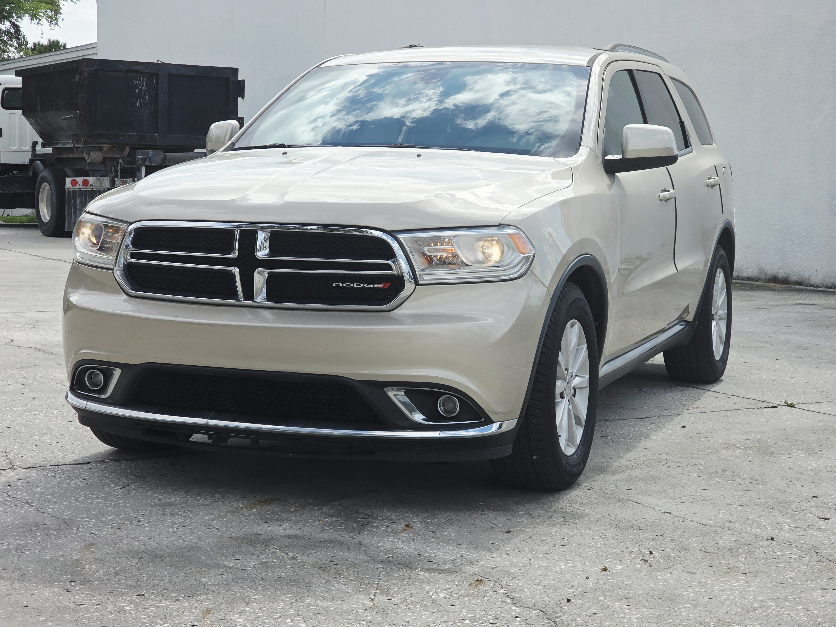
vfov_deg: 21.3
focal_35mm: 69
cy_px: 314
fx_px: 1666
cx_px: 418
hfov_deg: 28.2
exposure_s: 1/2151
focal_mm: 7.9
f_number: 2.4
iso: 50
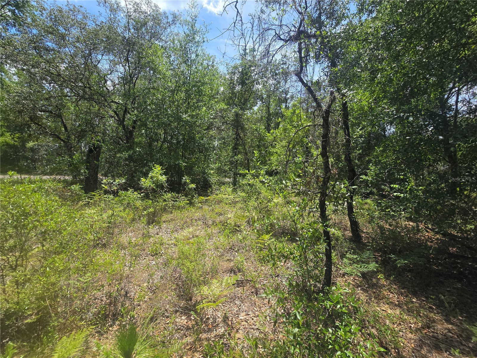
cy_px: 179
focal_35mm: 13
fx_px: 179
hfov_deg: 106.2
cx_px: 238
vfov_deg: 89.9
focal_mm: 2.2
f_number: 2.2
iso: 50
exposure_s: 1/1195
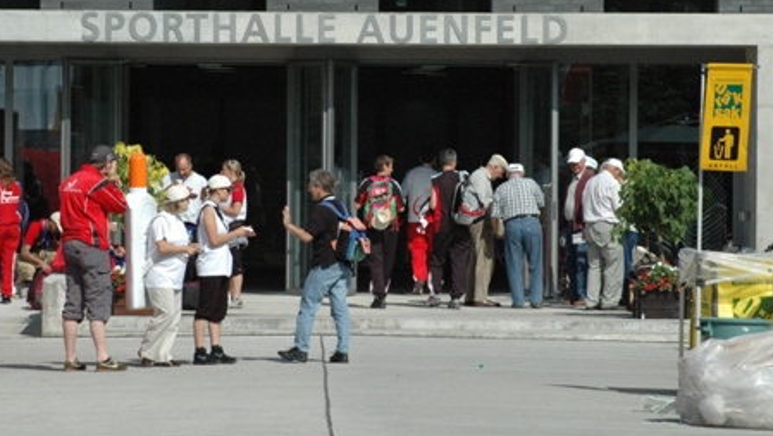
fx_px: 5598
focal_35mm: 273
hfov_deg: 7.9
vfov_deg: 4.5
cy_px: 162
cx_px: 387
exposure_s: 1/1600
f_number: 10
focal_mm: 122
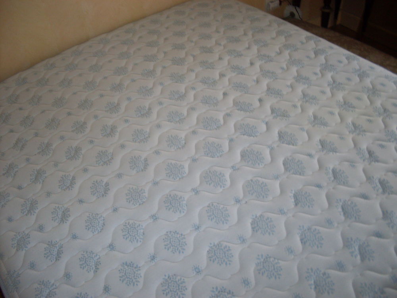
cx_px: 198
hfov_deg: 49.0
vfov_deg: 37.7
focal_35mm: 38
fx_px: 436
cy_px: 149
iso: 100
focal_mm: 6.3
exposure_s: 1/45
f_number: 2.8
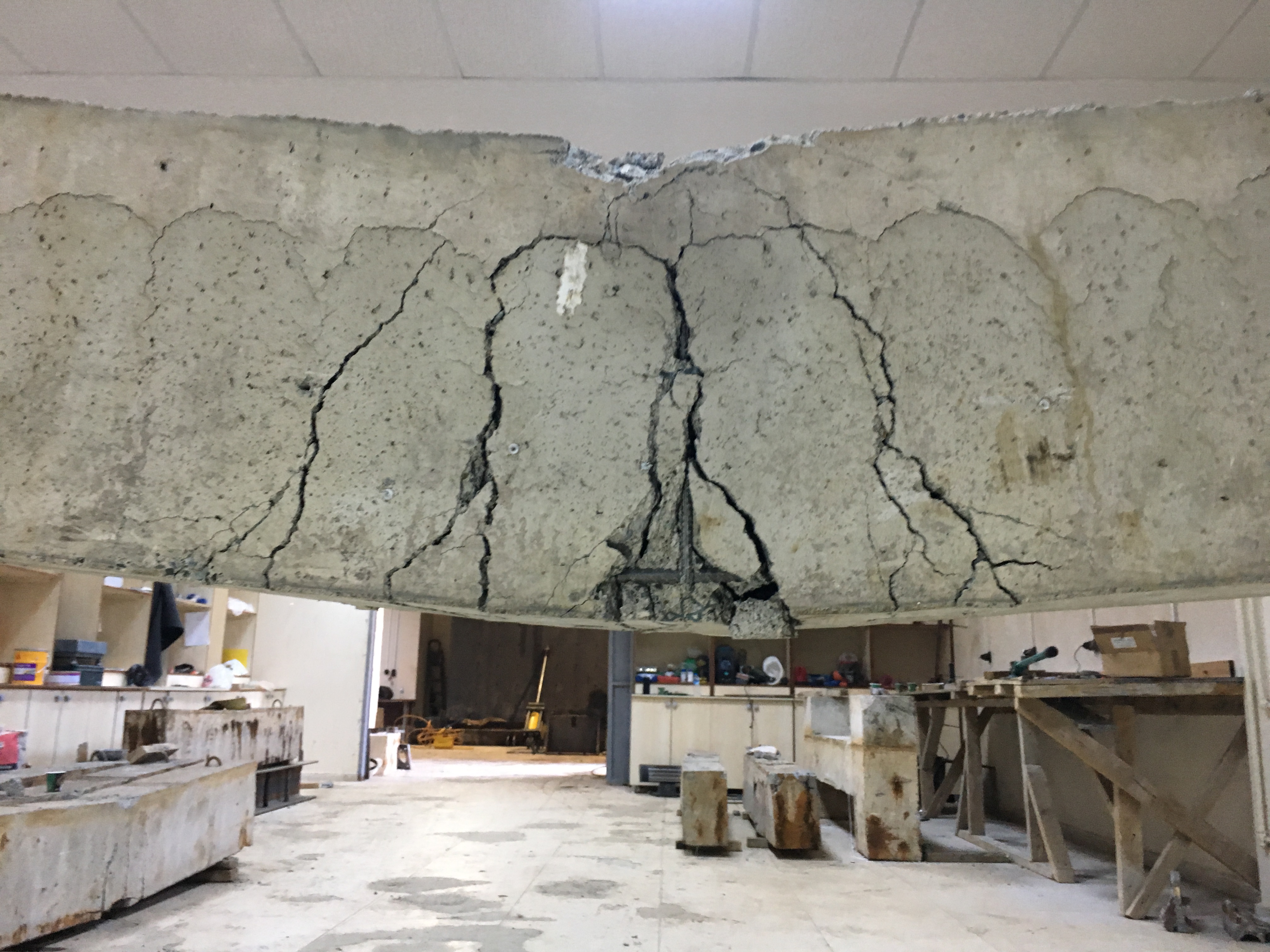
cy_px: 476
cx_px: 635
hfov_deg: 61.7
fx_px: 1064
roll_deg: +0.1
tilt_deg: +13.2
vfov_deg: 48.2
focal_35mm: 29
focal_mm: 4.15
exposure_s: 1/33
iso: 160
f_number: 2.2
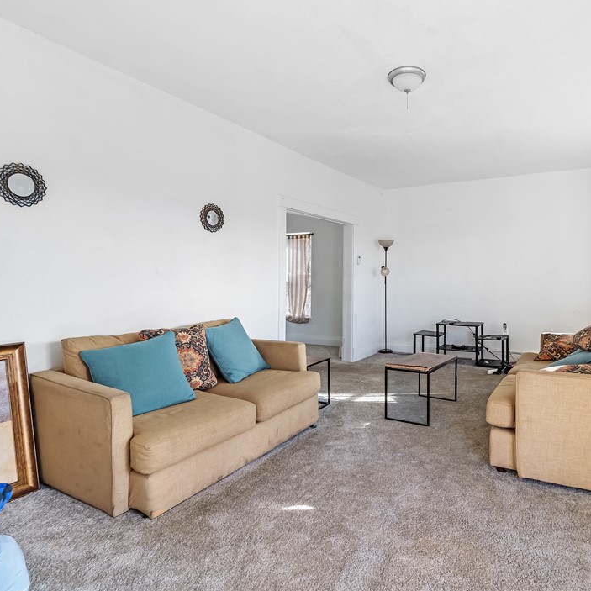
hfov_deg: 70.7
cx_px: 377
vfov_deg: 72.1
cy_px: 289
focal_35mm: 21
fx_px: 406
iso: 100
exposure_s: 1/10
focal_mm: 16
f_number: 8
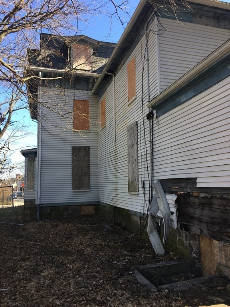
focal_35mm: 29
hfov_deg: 48.2
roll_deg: +0.6
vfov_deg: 61.7
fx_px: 257
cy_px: 154
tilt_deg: +5.3
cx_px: 115
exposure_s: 1/334
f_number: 2.2
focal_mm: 4.15
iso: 25
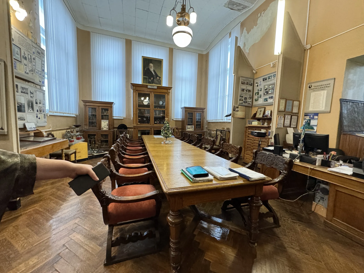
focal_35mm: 14
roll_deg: -2.3
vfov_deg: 85.7
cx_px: 182
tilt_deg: -5.4
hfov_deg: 102.1
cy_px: 136
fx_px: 147
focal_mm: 2.22
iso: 800
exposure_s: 1/50
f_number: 2.2
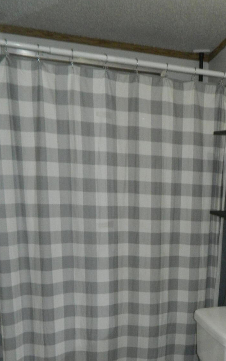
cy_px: 301
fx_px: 463
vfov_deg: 40.5
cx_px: 226
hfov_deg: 26.0
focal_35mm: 47
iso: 200
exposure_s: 1/30
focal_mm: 4.5
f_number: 3.1
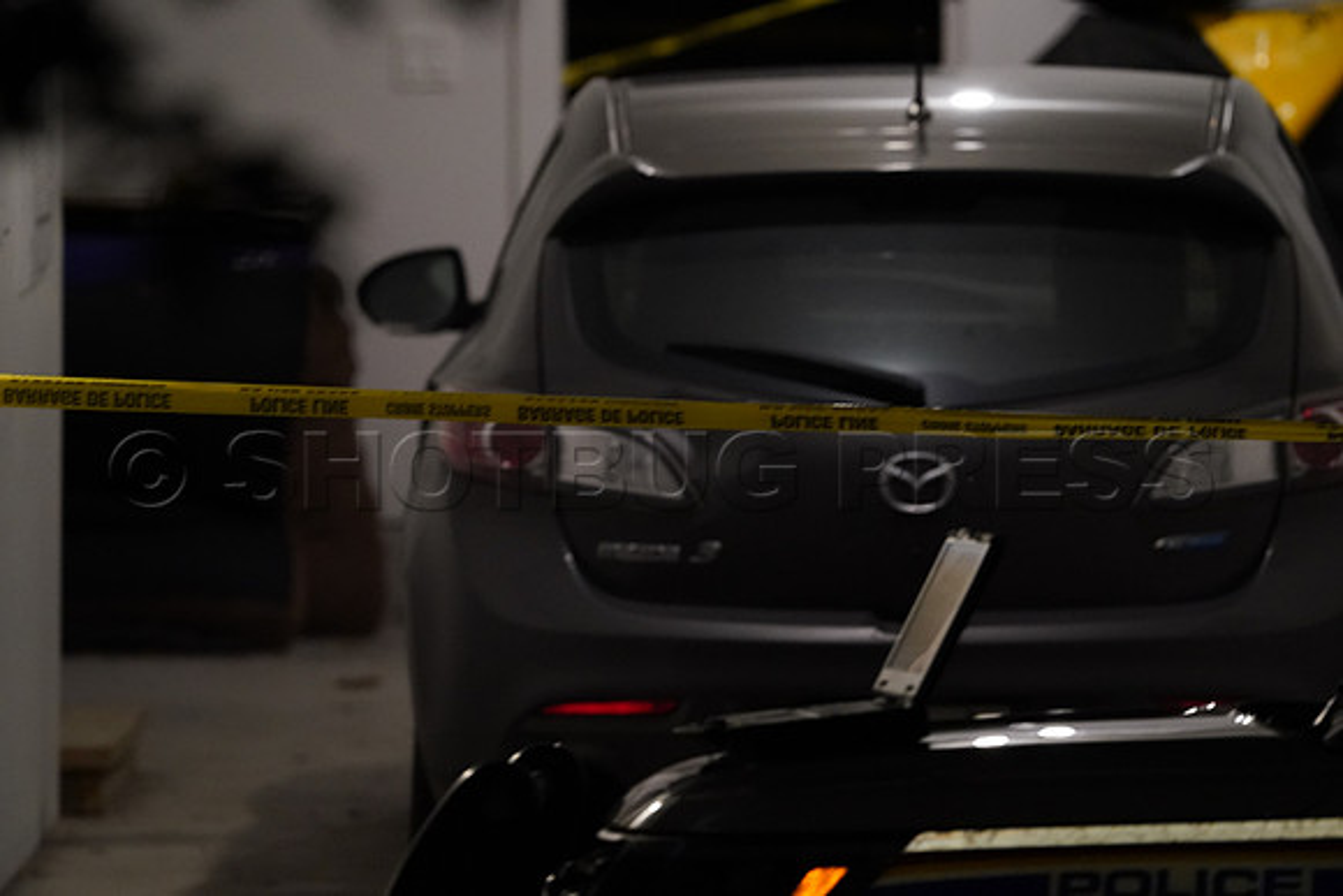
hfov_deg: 2.5
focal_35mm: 840
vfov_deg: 1.6
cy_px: 448
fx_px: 31343
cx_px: 672
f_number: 6.3
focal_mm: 840
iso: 8000
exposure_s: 1/60
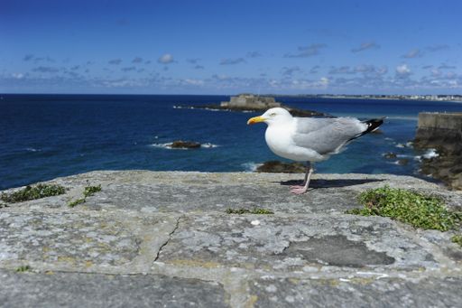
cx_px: 231
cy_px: 154
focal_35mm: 35
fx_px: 449
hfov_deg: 54.4
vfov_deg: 37.8
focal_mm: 35
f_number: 7.1
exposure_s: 1/8000
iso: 1100
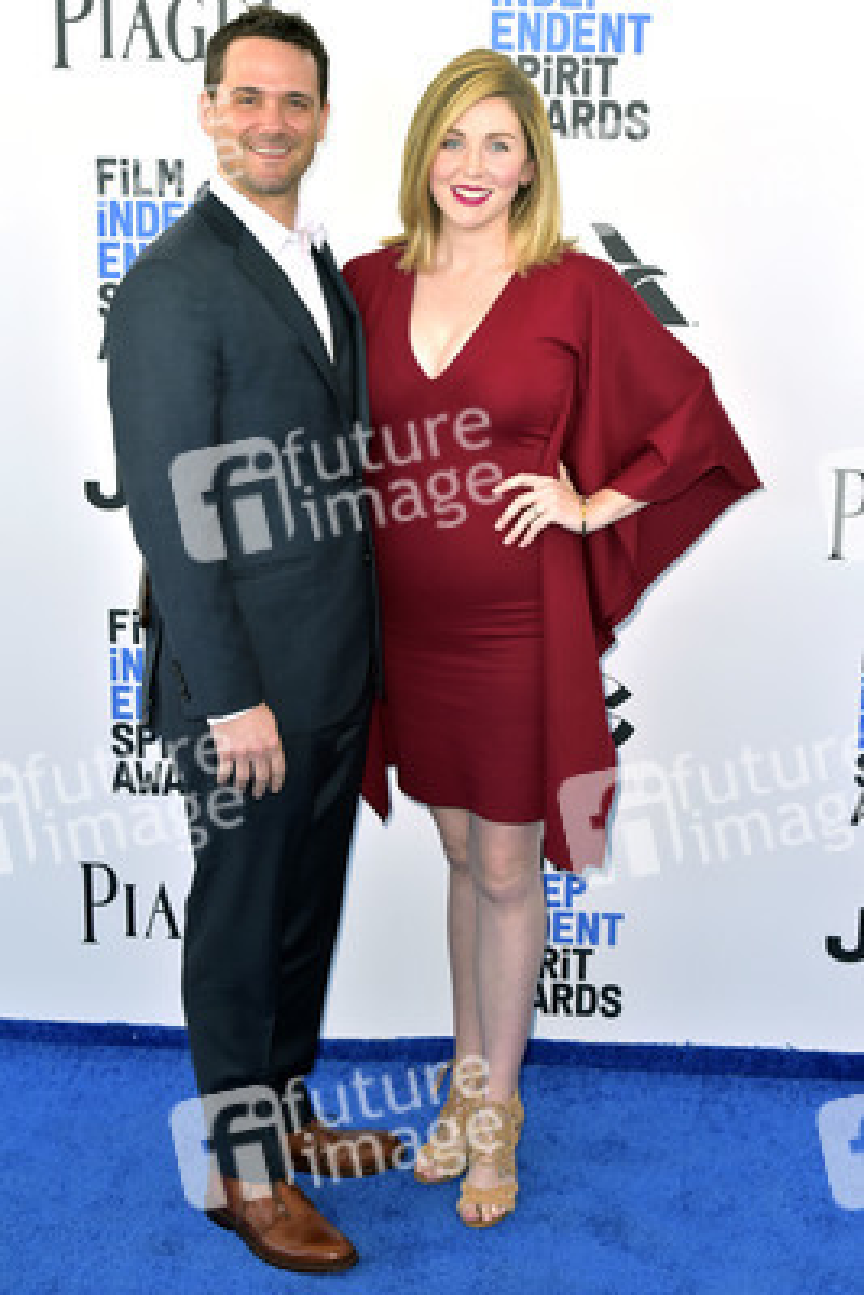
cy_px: 648
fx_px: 2518
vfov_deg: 28.8
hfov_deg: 19.5
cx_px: 432
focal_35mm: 70
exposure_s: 1/320
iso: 500
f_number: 6.3
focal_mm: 70
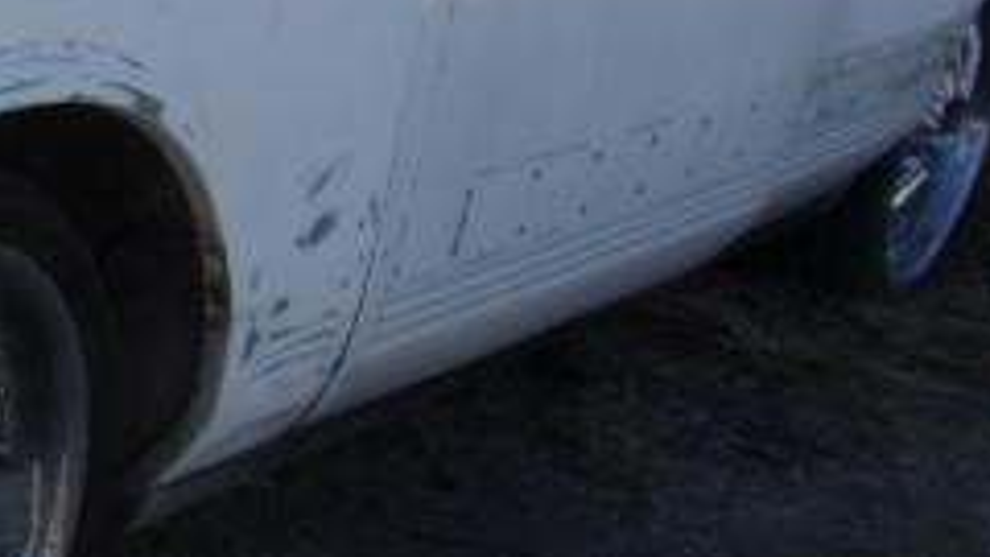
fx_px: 2284
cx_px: -404
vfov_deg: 13.9
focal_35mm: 87
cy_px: 272
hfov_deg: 21.4
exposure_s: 1/600
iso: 80
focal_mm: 4.3
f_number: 3.3
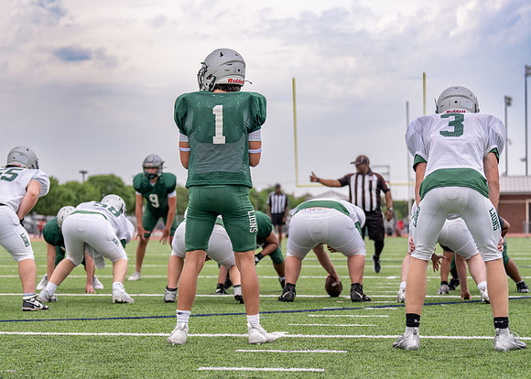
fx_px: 1238
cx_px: 234
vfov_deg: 17.4
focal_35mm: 82
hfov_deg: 24.2
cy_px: 211
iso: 320
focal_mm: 70
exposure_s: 1/2500
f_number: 2.8
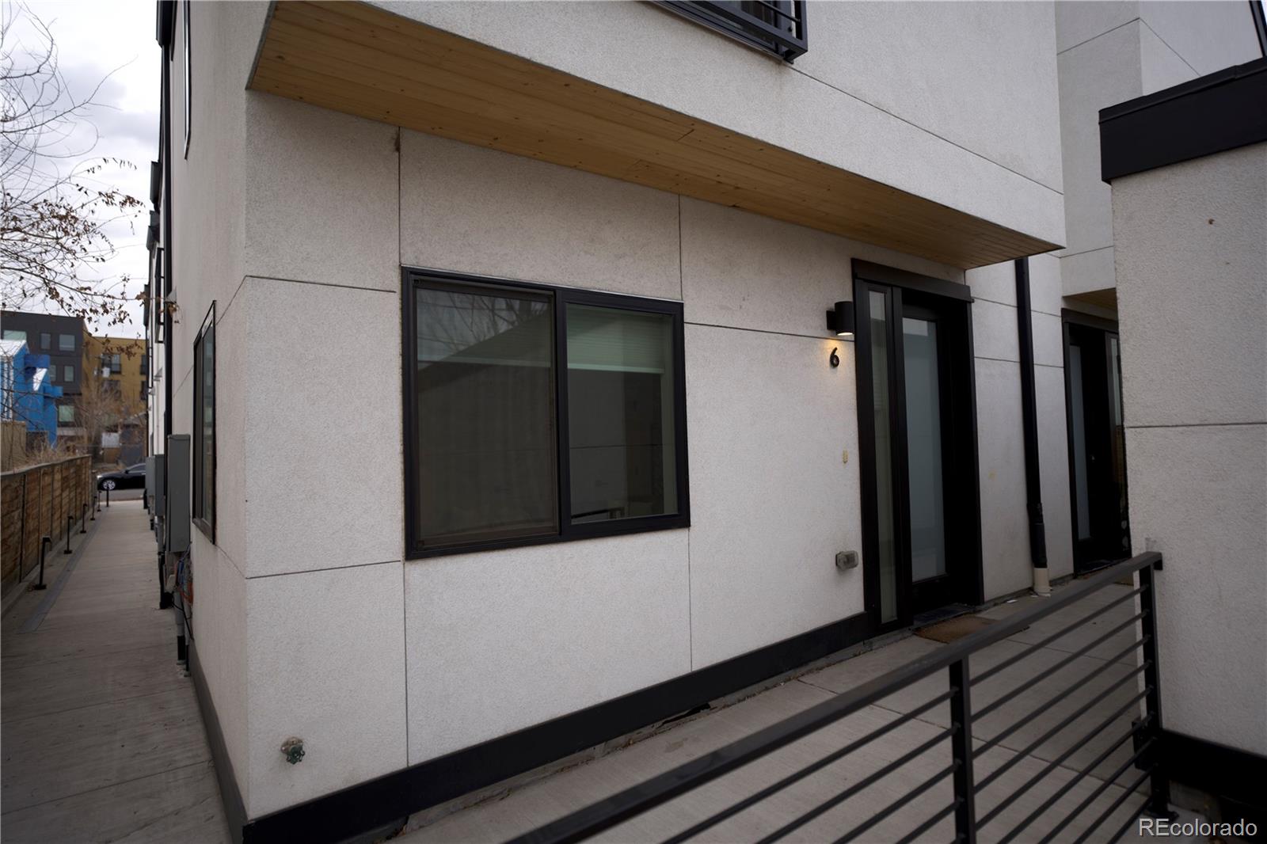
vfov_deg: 61.9
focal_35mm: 20
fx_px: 704
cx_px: 634
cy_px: 422
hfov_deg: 84.0
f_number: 1.8
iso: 50
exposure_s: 1/640
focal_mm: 20
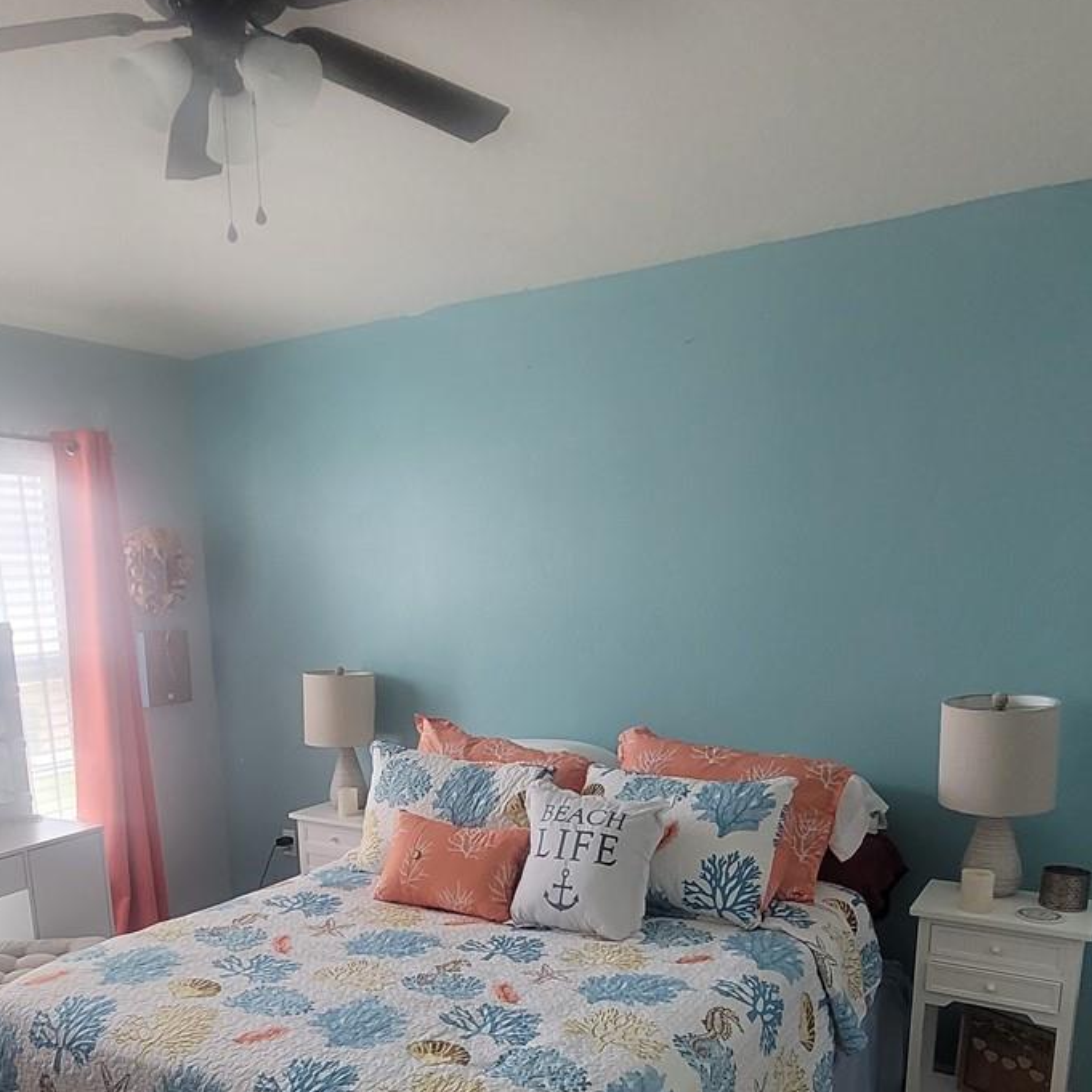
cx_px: 425
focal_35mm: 27
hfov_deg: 58.5
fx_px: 964
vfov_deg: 56.6
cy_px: 797
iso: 200
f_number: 2.2
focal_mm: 2.2
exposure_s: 1/60
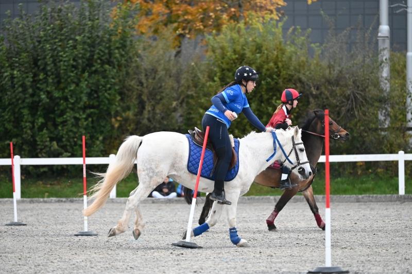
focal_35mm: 240
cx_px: 206
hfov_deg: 8.6
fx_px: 2744
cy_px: 137
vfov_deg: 5.7
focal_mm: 240
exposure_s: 1/1250
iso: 10000
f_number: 5.6
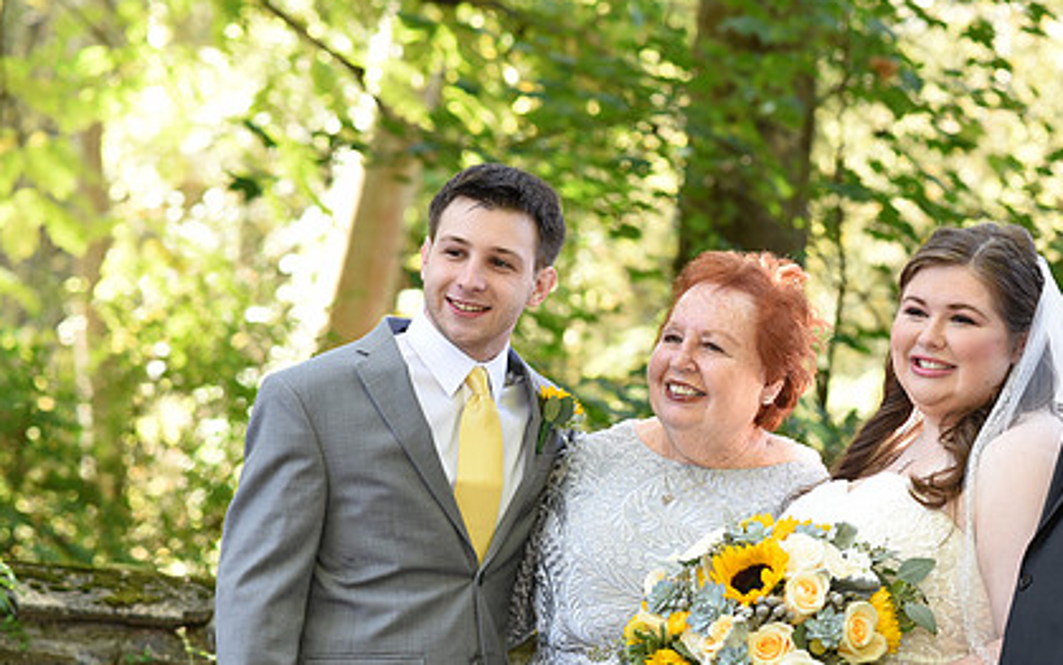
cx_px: 733
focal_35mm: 120
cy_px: 435
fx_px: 3477
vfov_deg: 10.9
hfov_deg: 17.3
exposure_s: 1/200
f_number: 4
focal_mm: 85
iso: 500
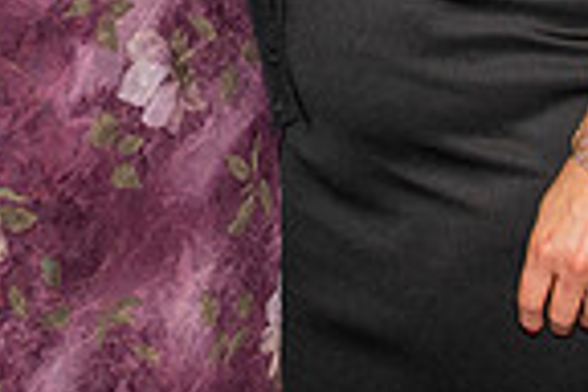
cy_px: -361
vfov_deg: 8.5
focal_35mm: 153
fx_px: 2499
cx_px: 20
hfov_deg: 13.3
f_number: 5.6
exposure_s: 1/60
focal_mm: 38
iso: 2000
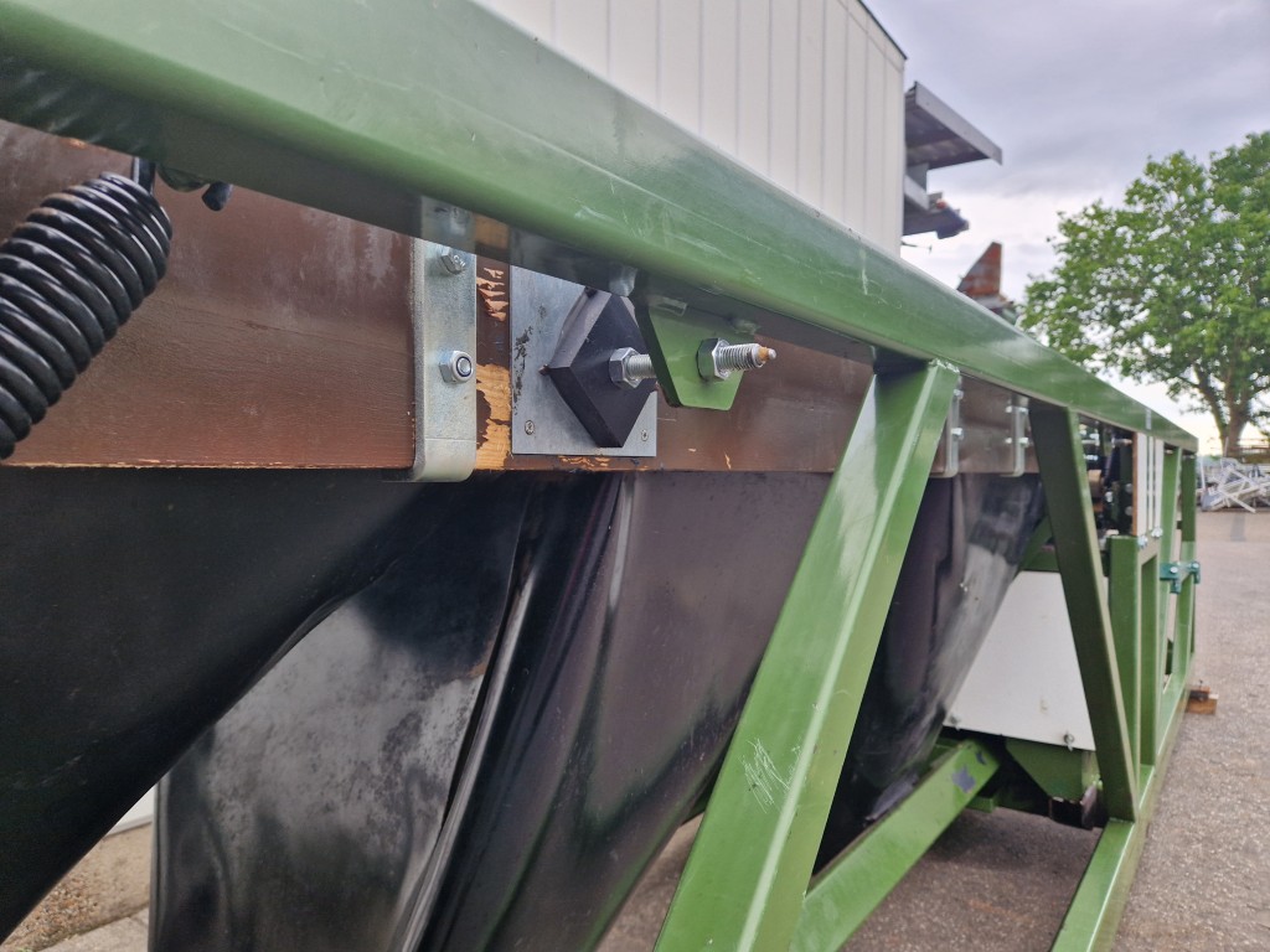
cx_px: 635
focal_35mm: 23
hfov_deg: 73.9
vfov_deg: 58.9
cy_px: 476
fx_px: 844
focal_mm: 5.4
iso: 50
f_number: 1.8
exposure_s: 1/180
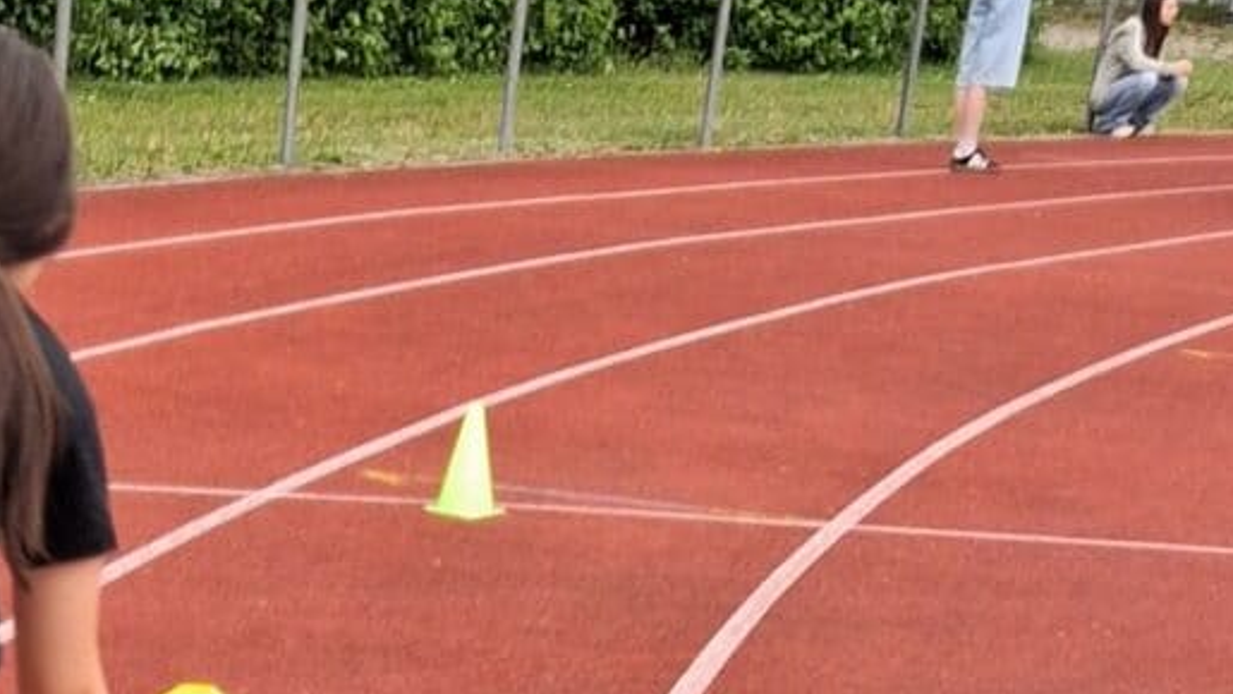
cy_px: 1769
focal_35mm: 117
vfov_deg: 9.1
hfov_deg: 17.4
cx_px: -287
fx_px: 3826
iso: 20
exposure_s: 1/118
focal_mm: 4
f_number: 1.8
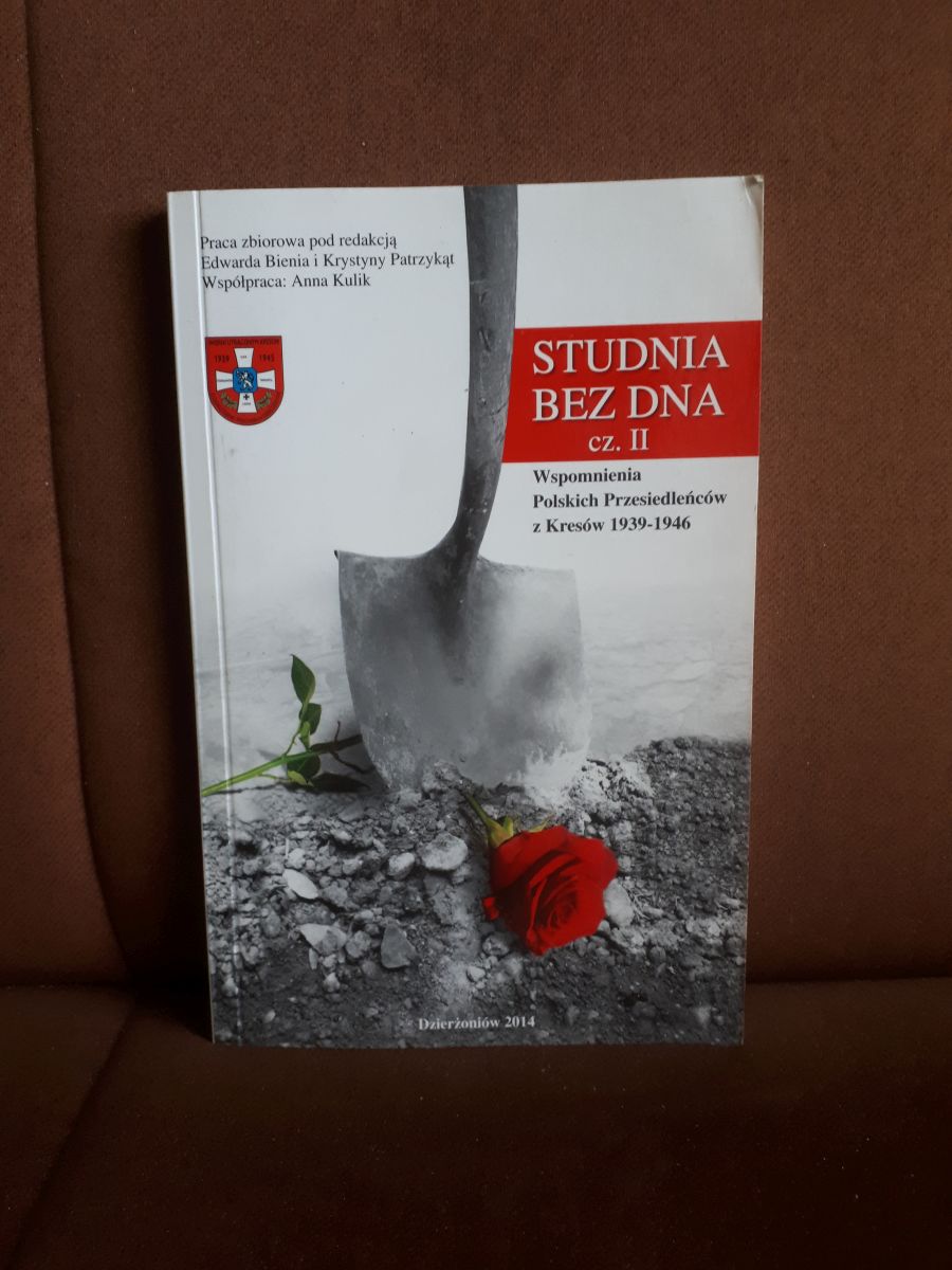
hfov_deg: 51.4
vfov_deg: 65.3
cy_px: 635
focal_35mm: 27
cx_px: 476
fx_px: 990
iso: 160
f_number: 1.9
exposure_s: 1/20
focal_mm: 3.6
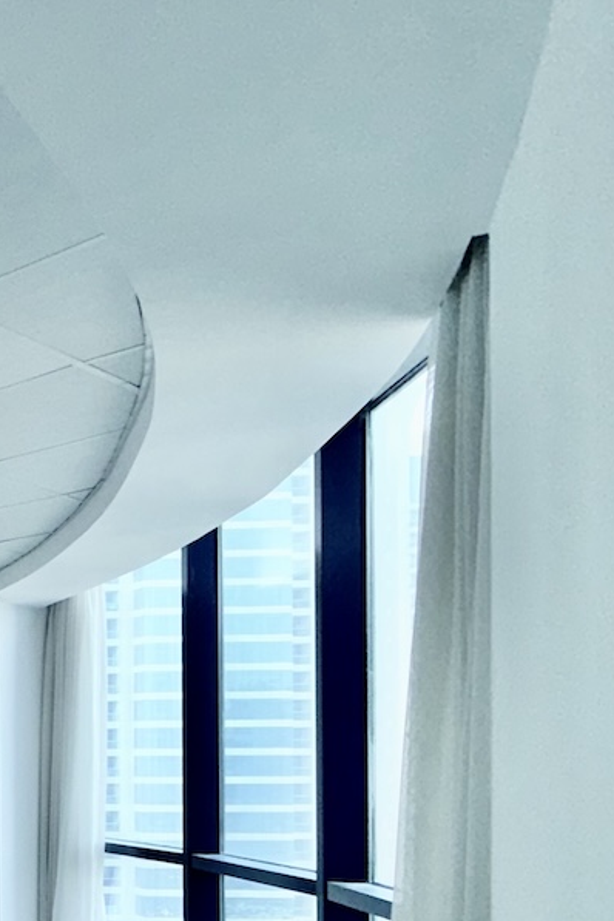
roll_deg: +0.9
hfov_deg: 20.5
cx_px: -549
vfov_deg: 46.4
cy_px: 765
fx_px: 998
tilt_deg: -0.7
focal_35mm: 39
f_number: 2.2
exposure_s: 1/121
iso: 32
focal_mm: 2.22
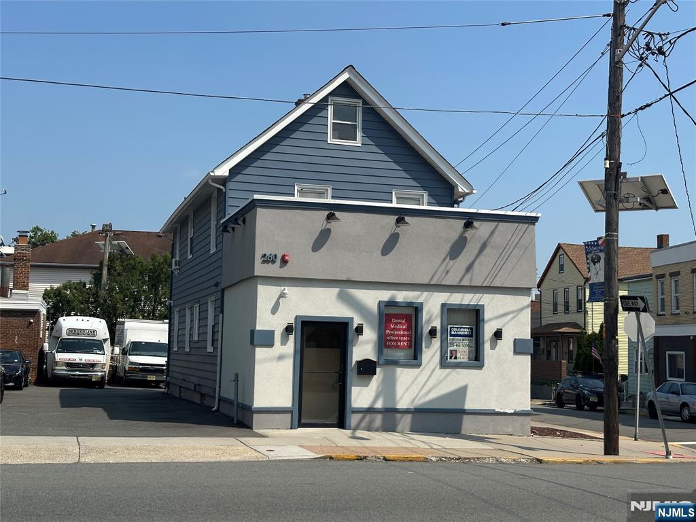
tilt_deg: +5.6
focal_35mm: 48
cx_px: 348
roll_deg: -0.8
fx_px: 965
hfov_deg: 39.7
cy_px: 261
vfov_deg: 30.3
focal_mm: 6.86
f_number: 1.78
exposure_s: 1/5263
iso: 64
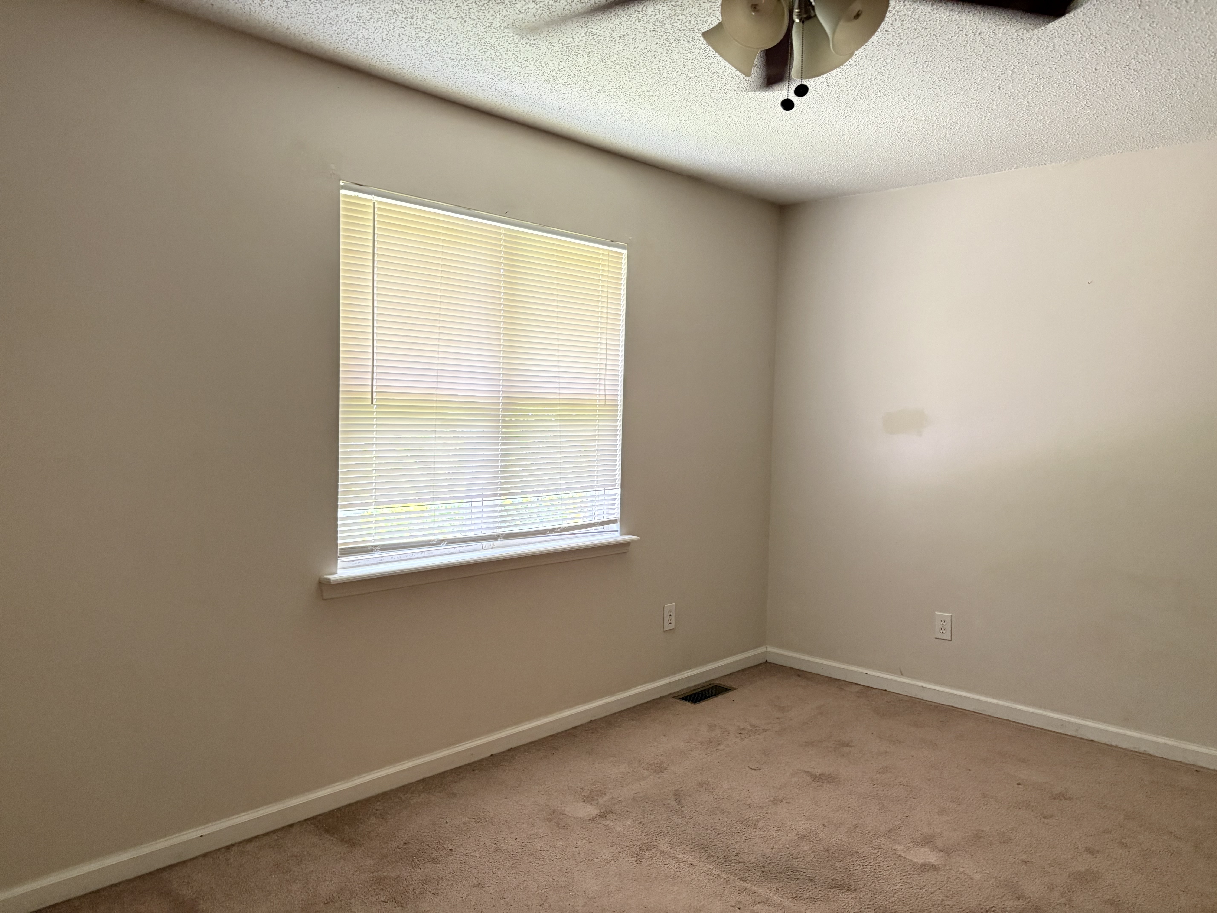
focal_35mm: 26
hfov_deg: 67.3
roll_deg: -1.3
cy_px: 456
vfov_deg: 53.1
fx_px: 914
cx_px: 608
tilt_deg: -2.7
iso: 400
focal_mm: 5.96
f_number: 1.6
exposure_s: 1/40
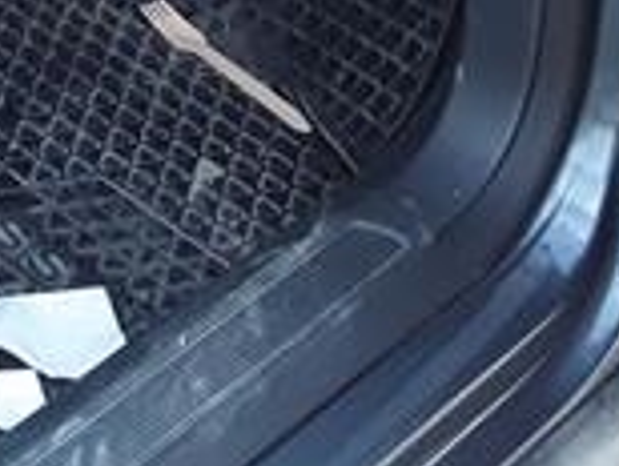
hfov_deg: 15.2
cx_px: -414
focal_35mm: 116
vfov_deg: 11.6
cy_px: -458
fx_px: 2078
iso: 50
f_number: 1.9
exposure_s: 1/100
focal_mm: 2.91
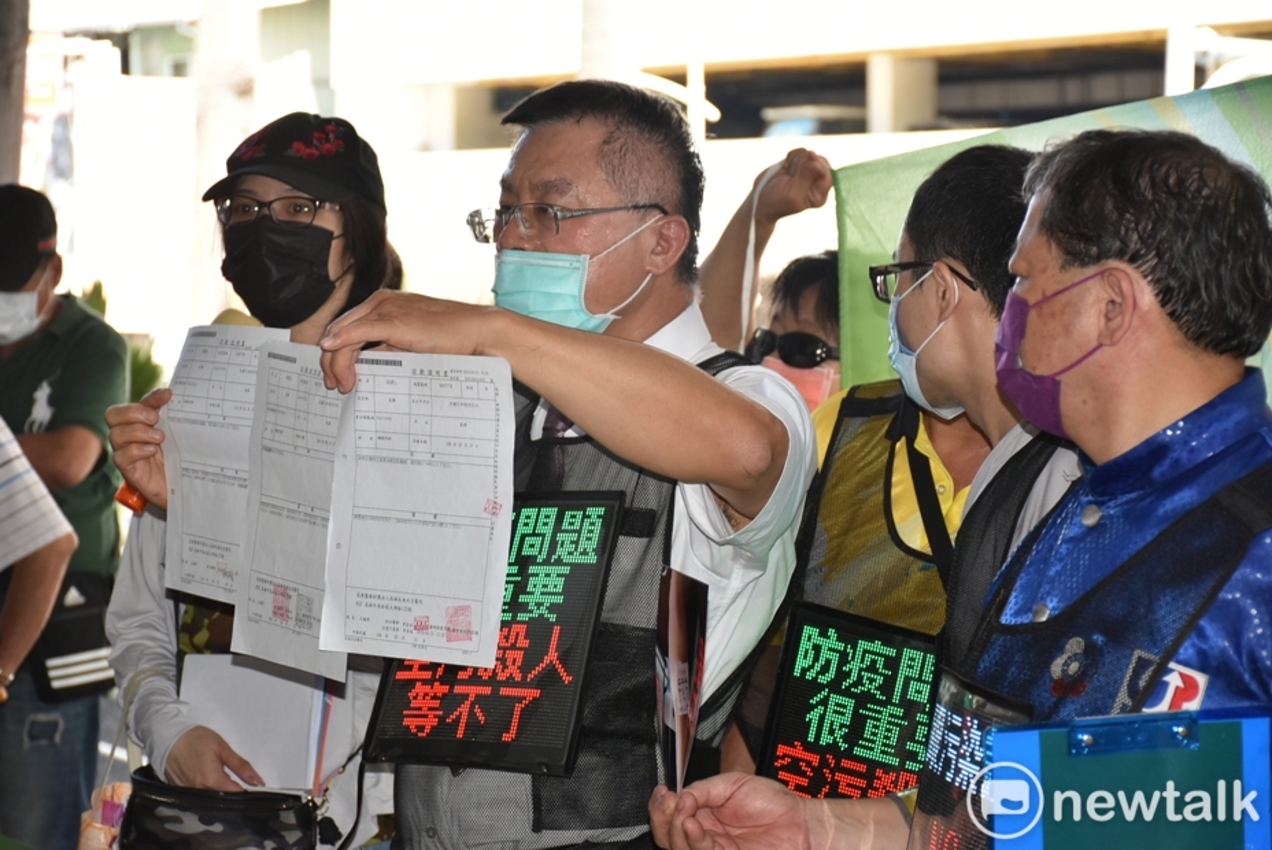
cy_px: 425
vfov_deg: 13.1
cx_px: 636
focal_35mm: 105
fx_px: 3712
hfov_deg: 19.4
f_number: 5.6
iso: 500
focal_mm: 70
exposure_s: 1/125
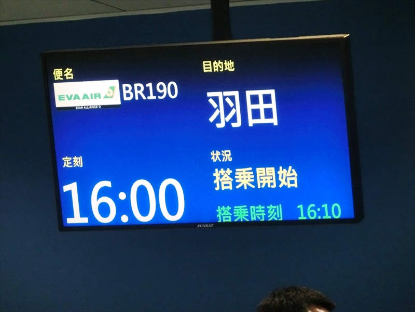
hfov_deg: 9.9
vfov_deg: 7.4
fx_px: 2398
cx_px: 208
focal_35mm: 200
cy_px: 156
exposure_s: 1/125
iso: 800
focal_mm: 35.34
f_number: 5.8
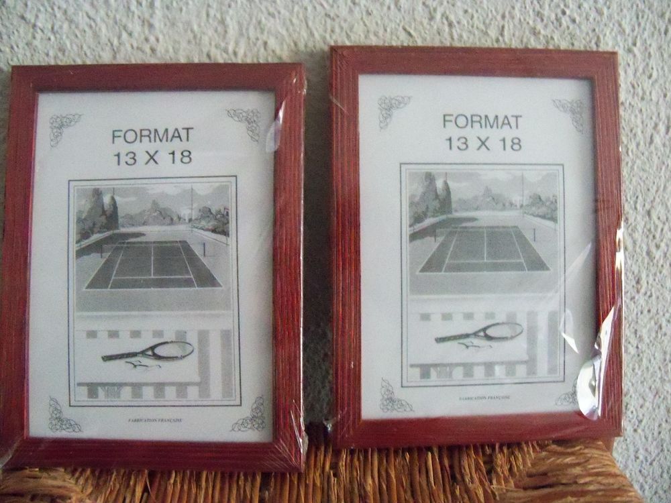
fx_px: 678
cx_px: 336
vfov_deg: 40.7
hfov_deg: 52.6
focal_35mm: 35
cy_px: 252
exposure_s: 1/13
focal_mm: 6.2
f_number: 3.5
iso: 1600
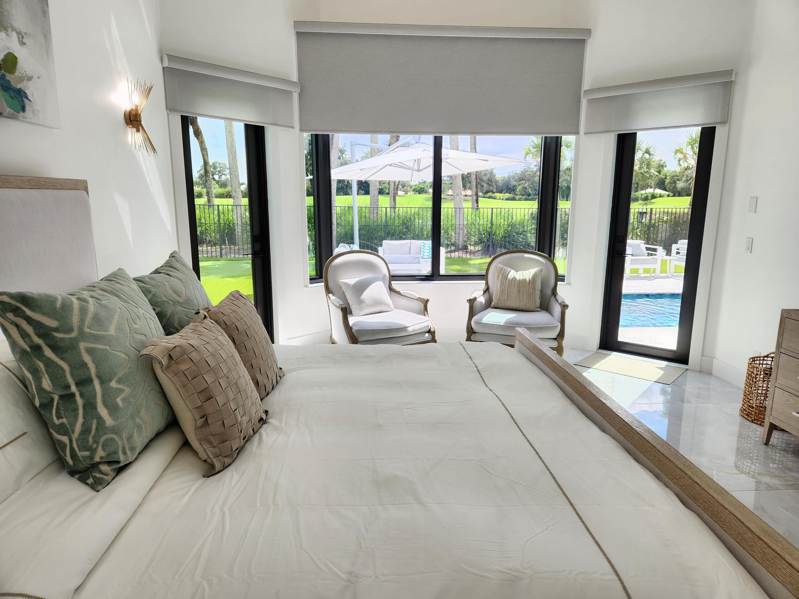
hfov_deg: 73.9
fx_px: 531
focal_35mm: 23
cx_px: 400
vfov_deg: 58.9
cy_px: 300
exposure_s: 1/120
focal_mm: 5.4
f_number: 1.8
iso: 20
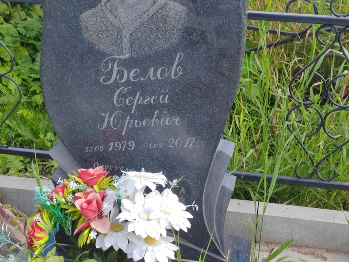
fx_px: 645
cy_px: 131
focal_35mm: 64
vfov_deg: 22.9
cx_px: 174
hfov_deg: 30.3
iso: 100
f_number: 1.9
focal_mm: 5.52
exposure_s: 1/260
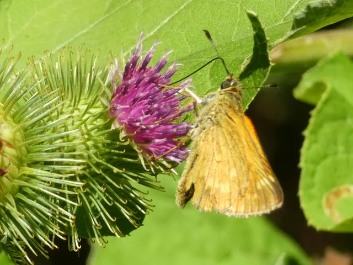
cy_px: 132
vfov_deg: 9.3
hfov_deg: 12.3
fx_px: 1632
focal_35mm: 160
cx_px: 176
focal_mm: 28.8
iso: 80
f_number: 5.4
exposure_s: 1/125
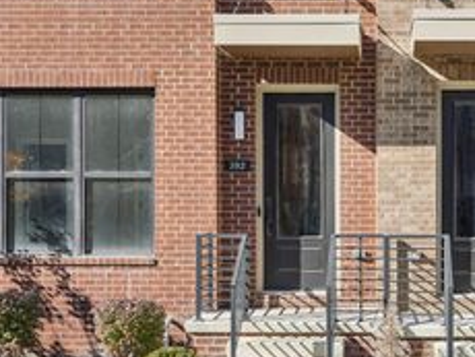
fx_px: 975
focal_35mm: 71
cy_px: 82
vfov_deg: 20.6
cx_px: 382
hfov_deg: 26.8
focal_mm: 34
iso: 100
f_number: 8
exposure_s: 1/160
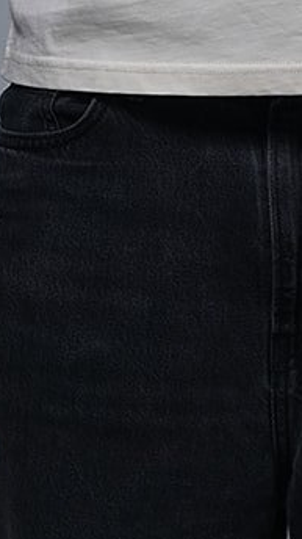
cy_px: -553
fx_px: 6262
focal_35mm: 439
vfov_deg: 4.8
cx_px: 242
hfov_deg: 2.8
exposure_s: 1/200
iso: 500
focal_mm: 90
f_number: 4
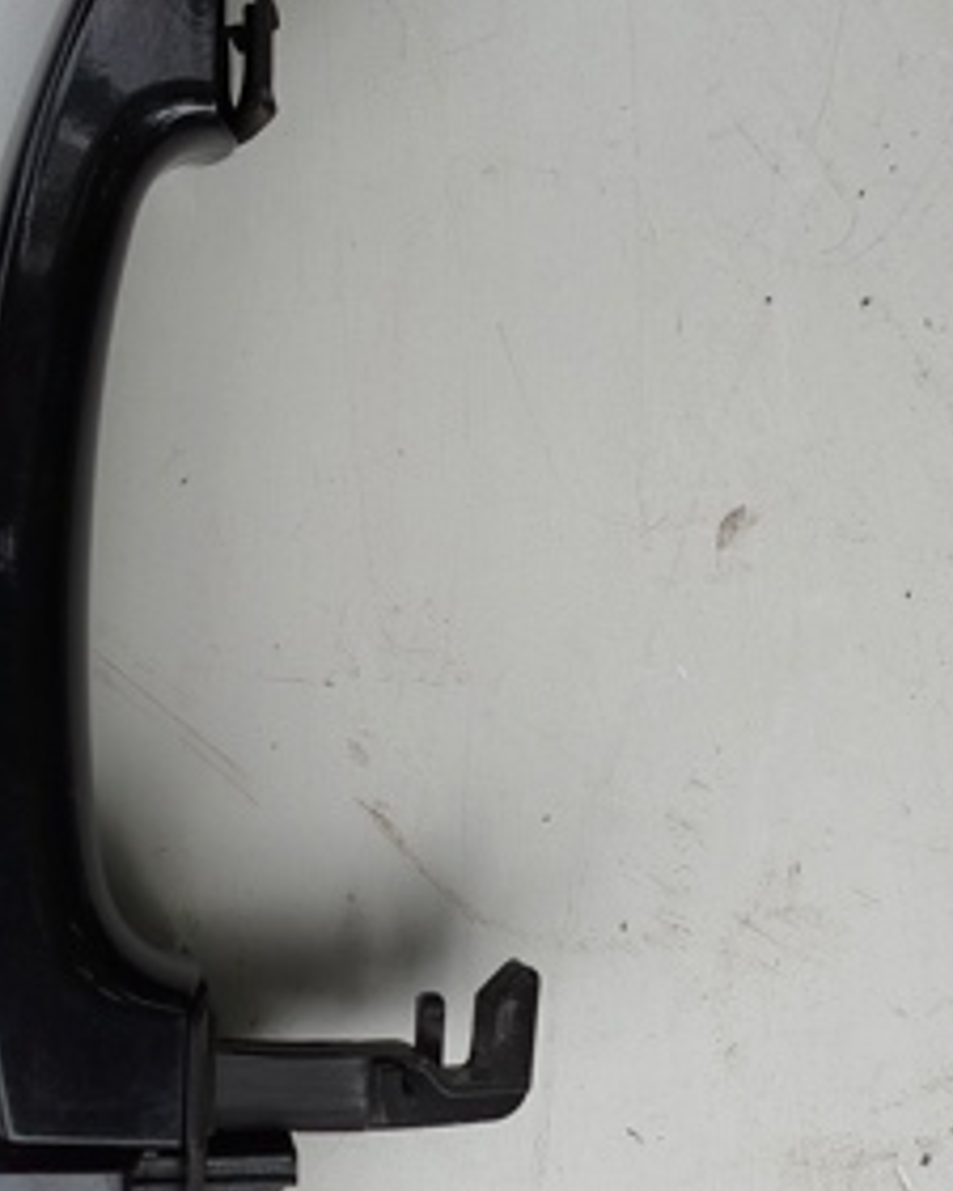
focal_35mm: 80
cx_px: 212
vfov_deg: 23.8
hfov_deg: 19.0
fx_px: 2819
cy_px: 648
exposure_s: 1/372
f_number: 1.7
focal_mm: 5.31
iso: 50
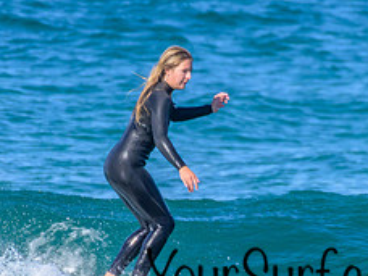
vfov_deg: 0.6
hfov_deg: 0.8
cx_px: 313
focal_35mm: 2450
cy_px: 259
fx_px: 26046
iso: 1800
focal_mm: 1000
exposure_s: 1/2000
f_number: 11
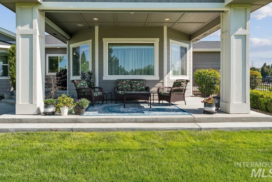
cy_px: 79
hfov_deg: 70.1
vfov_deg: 50.1
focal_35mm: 26
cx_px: 126
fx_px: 194
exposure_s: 1/200
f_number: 13
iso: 400
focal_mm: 20.5
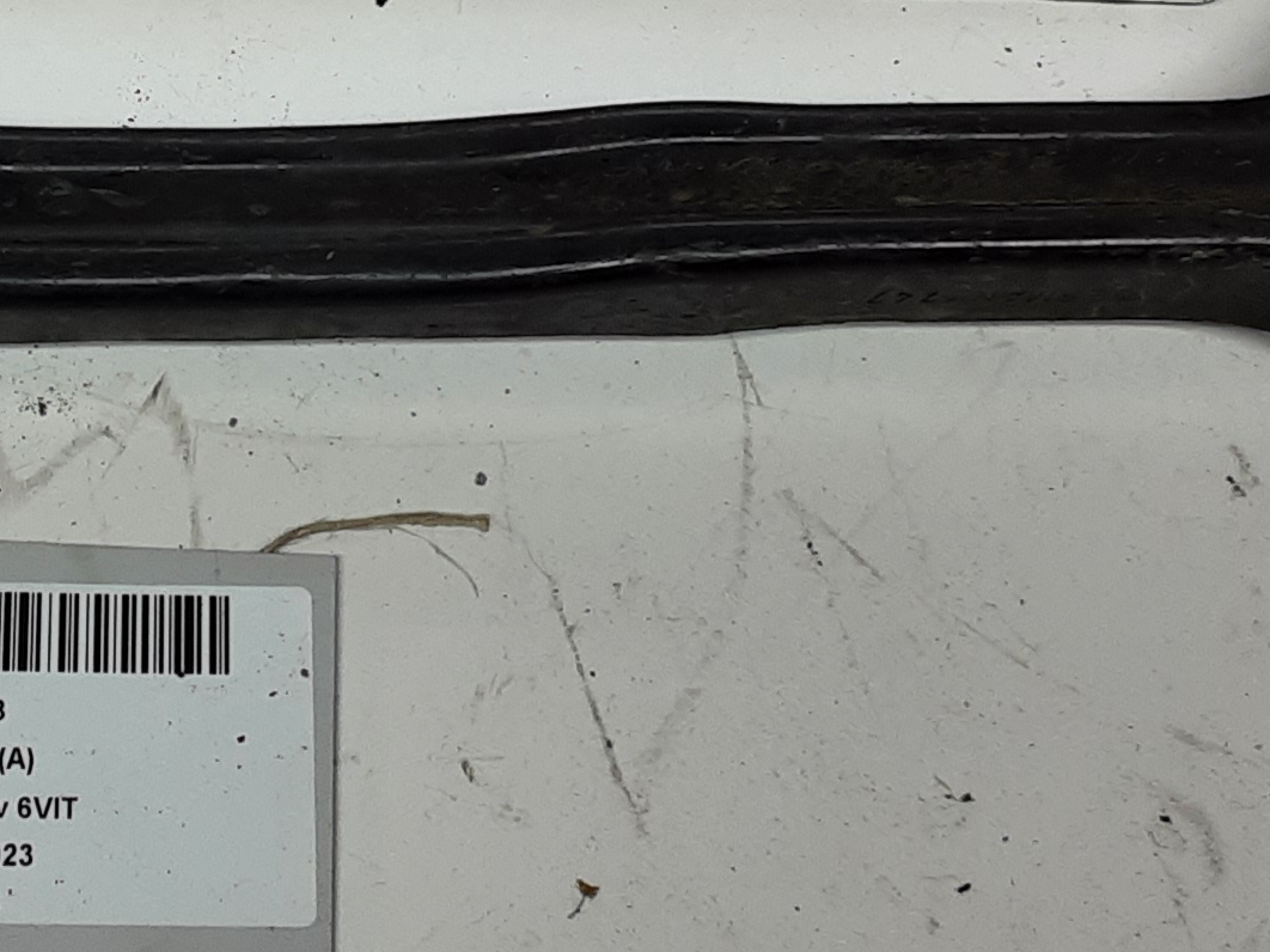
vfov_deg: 17.6
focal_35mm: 83
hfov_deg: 22.9
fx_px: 3044
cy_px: 158
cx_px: 111
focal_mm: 2.91
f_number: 1.9
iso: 40
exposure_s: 1/50
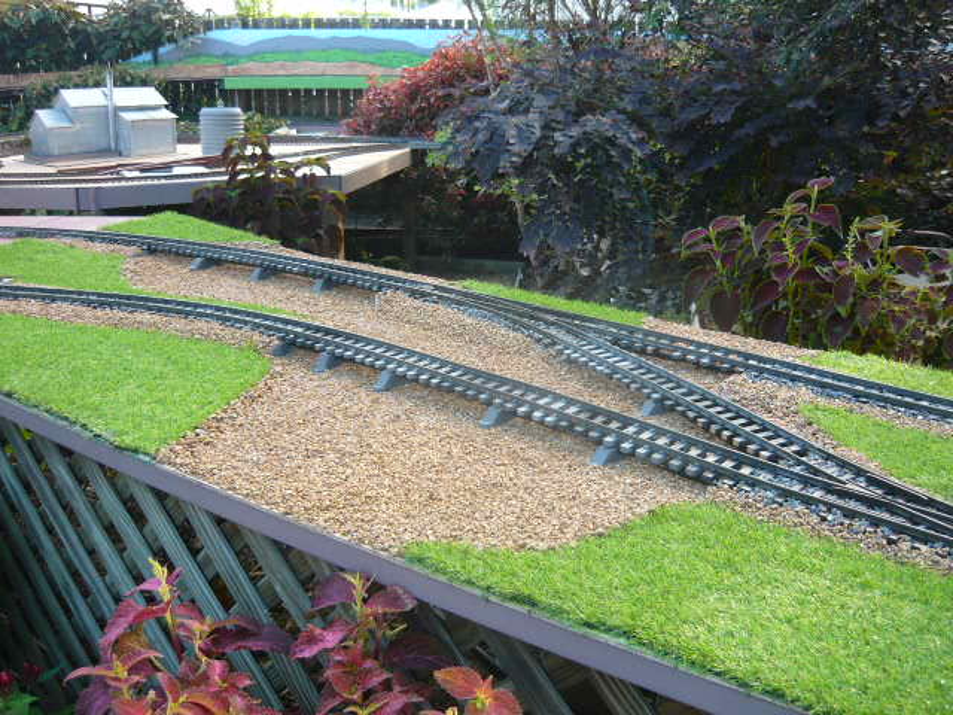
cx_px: 476
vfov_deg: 42.9
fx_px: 909
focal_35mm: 33
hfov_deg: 55.4
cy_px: 358
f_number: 2.8
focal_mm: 5.5
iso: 100
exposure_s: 1/80
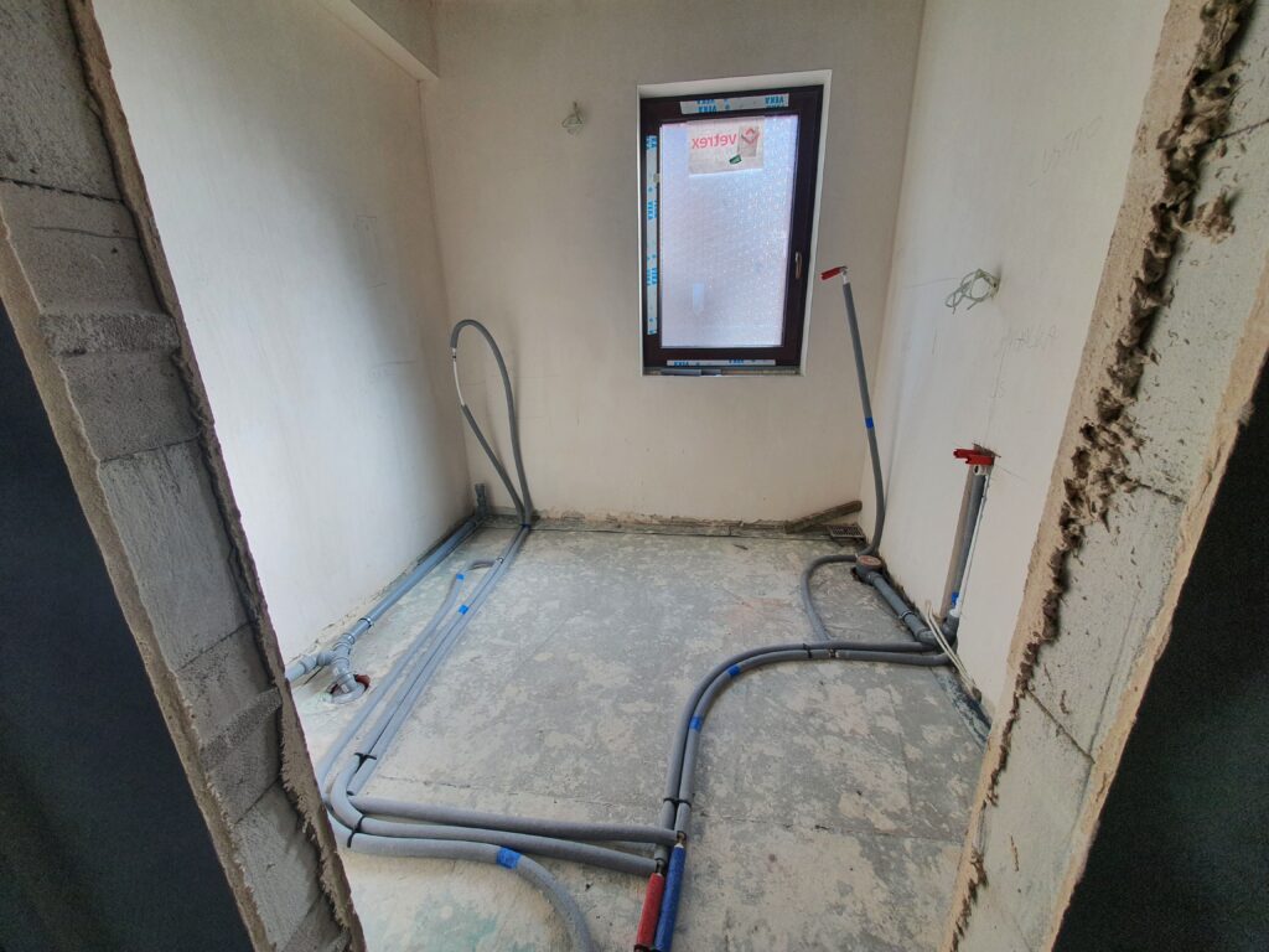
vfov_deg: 89.9
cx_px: 634
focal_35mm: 13
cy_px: 476
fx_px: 477
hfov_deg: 106.2
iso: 50
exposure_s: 1/129
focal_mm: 1.8
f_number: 2.2
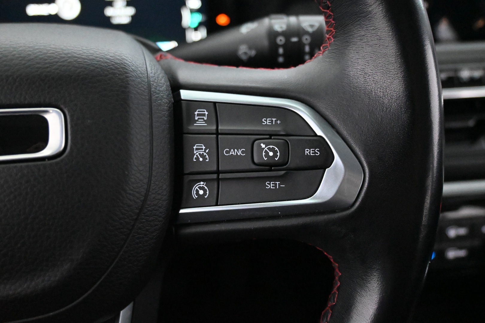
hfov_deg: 53.1
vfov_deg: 36.9
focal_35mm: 36
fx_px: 485
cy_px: 162
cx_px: 242
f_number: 4.2
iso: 11400
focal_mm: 24
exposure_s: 1/40
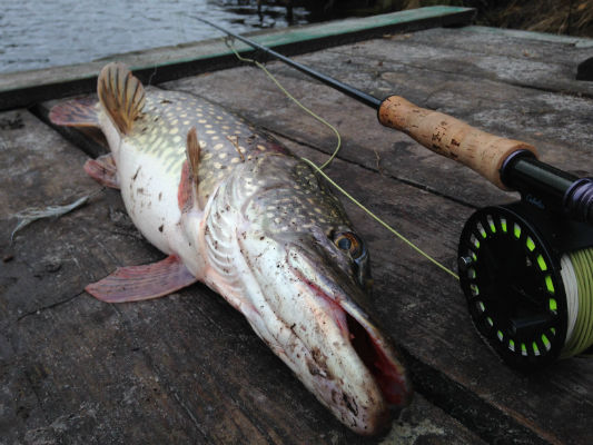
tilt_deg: -28.4
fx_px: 565
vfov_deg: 43.0
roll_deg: +3.5
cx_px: 296
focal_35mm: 33
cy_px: 222
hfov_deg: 55.3
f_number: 2.4
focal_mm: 4.12
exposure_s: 1/359
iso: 50
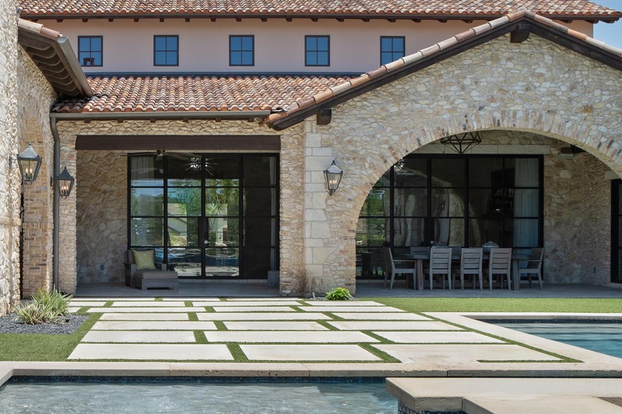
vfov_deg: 25.9
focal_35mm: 52
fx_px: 898
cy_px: 246
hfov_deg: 37.2
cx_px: 151
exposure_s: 1/5000
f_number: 8
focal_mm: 32
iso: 800
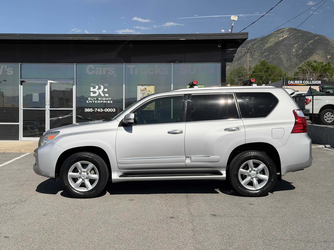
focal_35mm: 48
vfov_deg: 30.3
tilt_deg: -1.4
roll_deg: -0.3
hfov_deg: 39.7
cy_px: 125
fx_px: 463
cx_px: 167
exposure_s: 1/5587
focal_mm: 6.76
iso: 80
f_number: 1.78
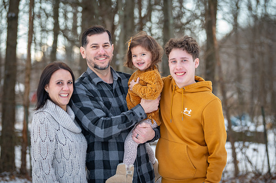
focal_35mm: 116
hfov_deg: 17.7
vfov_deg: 11.8
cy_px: 92
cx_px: 138
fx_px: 889
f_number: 3.5
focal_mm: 116
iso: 320
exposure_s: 1/500
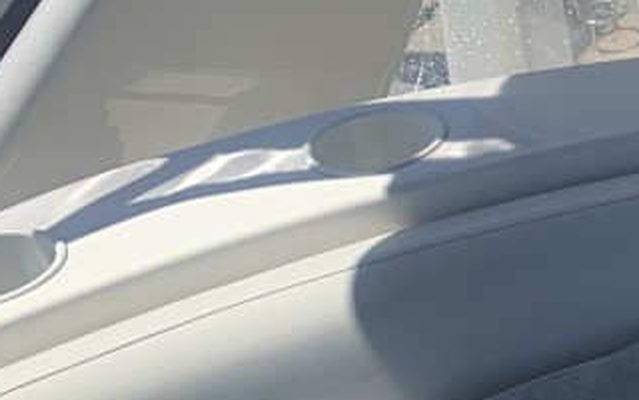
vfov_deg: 10.5
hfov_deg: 13.7
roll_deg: +0.6
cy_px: -26
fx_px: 2159
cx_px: 1362
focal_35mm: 124
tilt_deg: -22.7
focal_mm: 4.25
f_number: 1.8
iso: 25
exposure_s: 1/2421
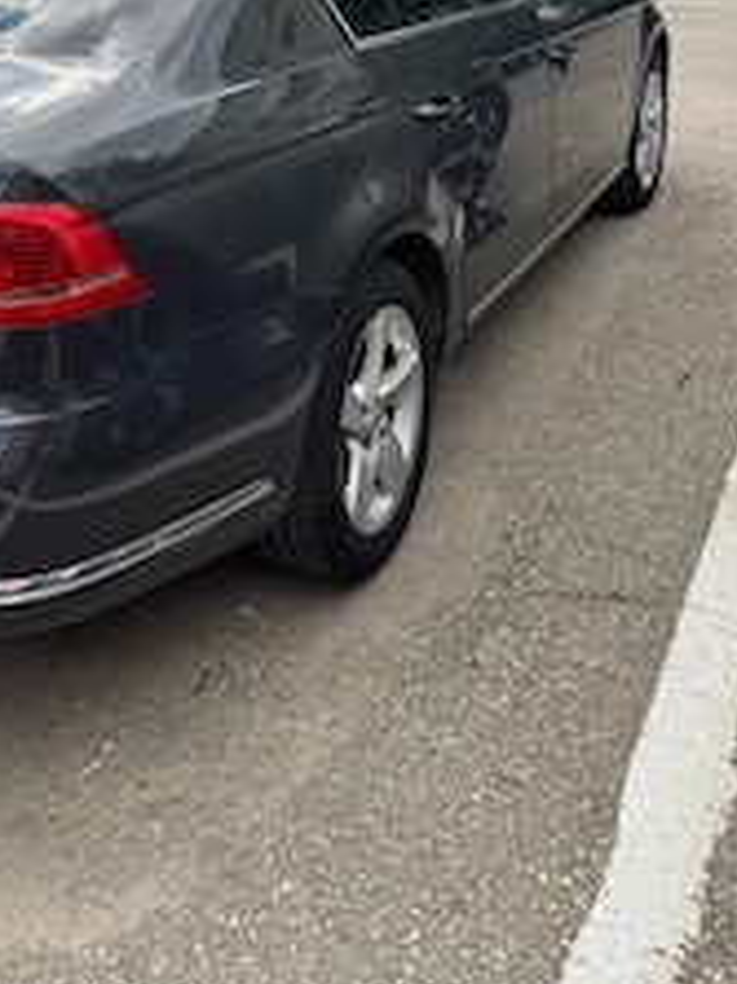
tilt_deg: -14.0
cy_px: 132
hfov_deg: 32.6
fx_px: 1222
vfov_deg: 41.1
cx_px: 146
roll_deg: +2.4
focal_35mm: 43
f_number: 1.78
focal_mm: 6.76
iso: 80
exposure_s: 1/792
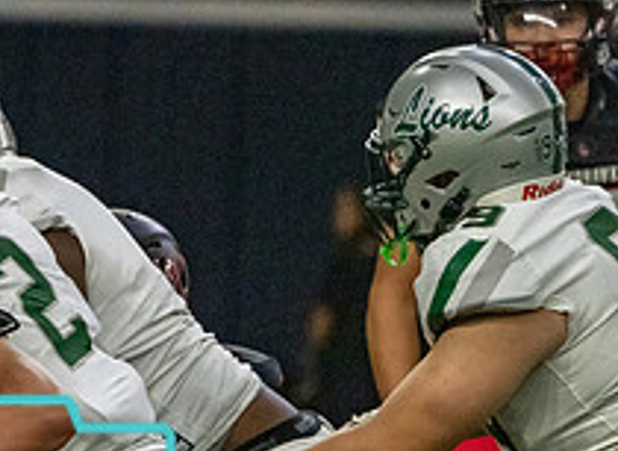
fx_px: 16346
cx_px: -181
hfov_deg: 2.2
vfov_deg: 1.6
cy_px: 556
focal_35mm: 925
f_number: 5.6
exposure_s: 1/1250
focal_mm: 306
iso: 10000
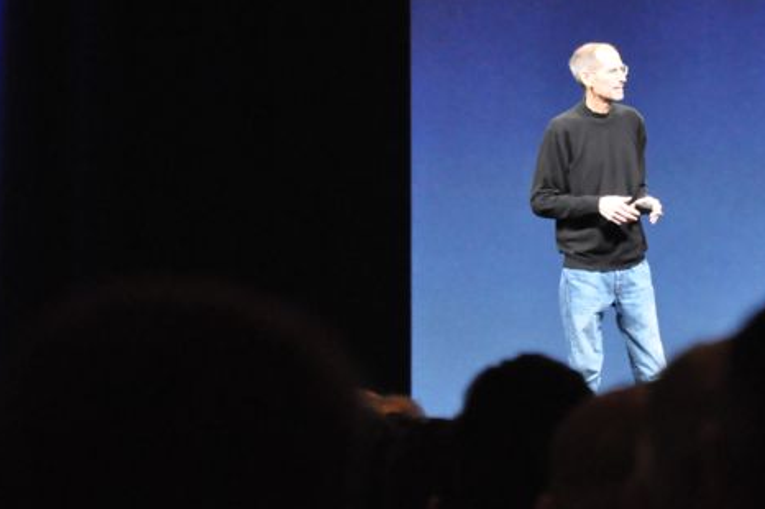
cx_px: 589
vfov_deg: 5.3
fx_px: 5453
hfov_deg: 8.0
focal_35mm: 257
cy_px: 165
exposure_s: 1/25
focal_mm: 105
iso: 3200
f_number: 5.6
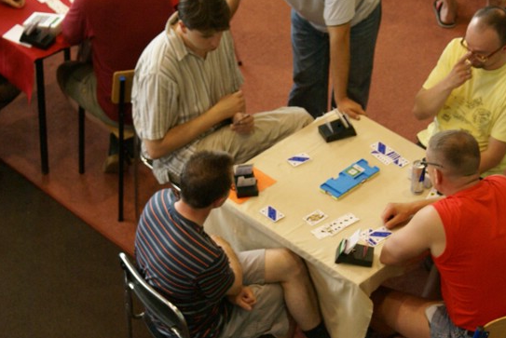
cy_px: 138
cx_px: 308
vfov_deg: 11.8
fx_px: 1632
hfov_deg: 17.6
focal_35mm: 116
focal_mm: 60
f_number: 5.6
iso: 800
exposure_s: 1/50
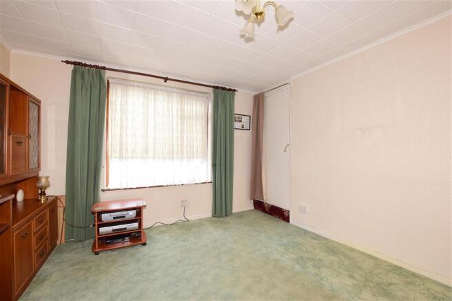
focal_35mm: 15
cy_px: 150
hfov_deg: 100.4
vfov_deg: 77.3
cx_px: 226
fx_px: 188
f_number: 18
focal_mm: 10
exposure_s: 1/1.3
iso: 500
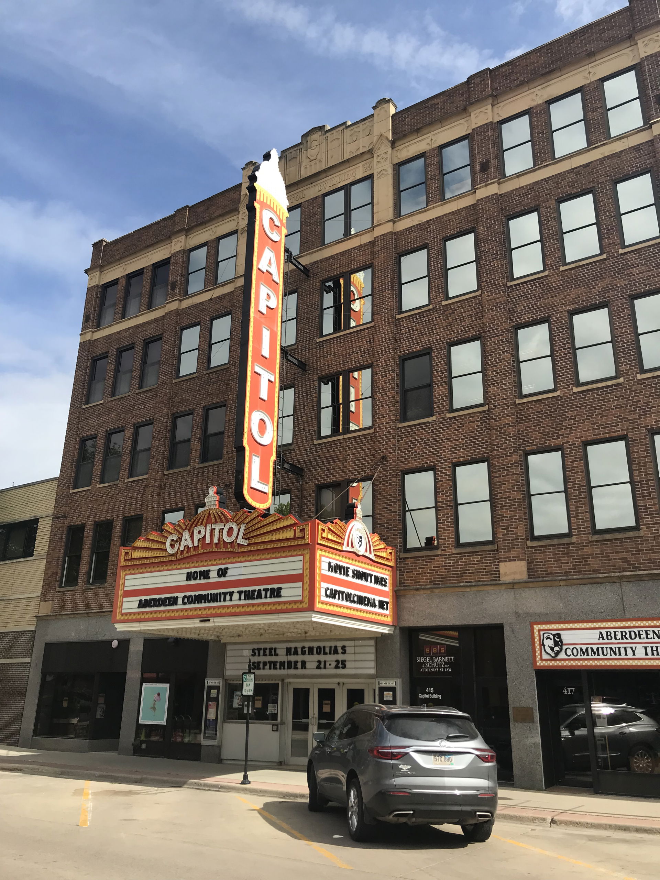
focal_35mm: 28
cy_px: 440
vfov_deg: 63.4
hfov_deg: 49.7
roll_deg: -1.4
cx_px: 330
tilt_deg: +22.1
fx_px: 712
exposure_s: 1/1773
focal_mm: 3.99
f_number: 1.8
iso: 20
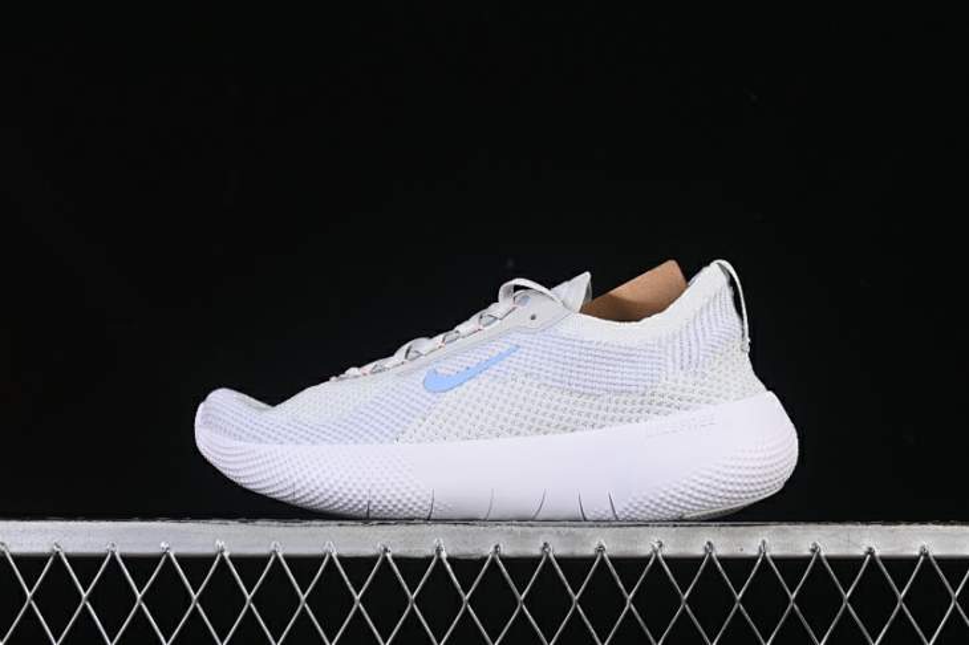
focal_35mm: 75
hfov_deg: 27.0
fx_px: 2018
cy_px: 322
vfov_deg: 18.2
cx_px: 484
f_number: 8
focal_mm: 50
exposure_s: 1/80
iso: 160
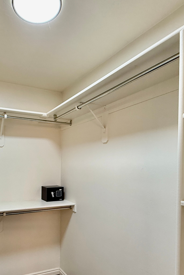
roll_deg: -1.0
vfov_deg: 70.7
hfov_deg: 49.3
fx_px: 192
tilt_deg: +0.1
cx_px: 46
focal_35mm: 25
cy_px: 167
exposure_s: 1/120
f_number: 2.2
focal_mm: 2.22
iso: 250
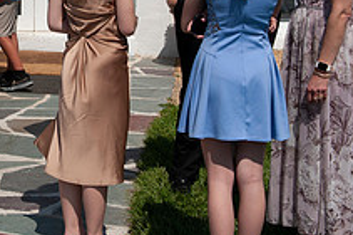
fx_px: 1077
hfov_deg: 18.0
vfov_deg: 12.3
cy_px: 18
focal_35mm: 110
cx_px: -30
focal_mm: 40
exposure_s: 1/640
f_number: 10
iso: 125
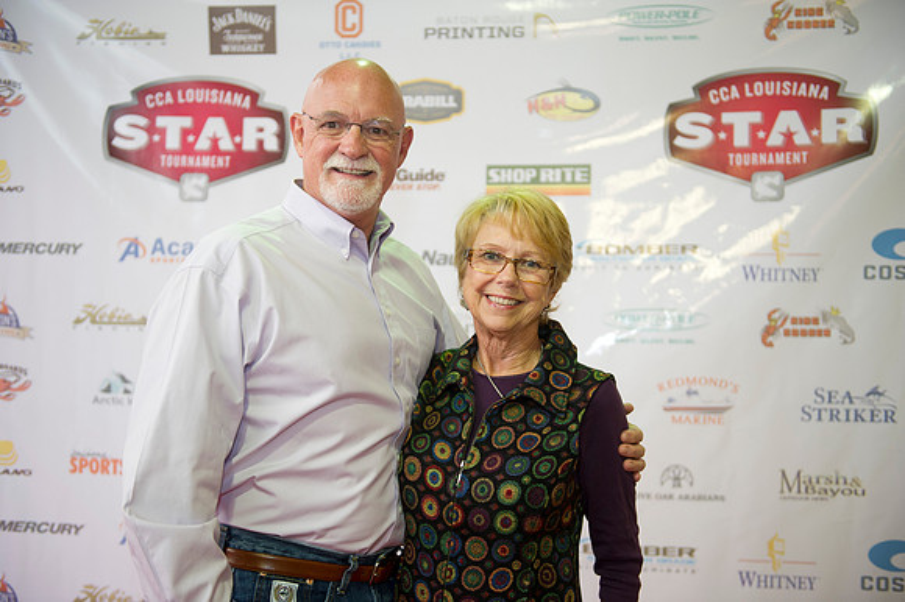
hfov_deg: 44.5
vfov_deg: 30.5
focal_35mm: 44
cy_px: 301
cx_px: 452
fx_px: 1105
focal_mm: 44
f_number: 2.8
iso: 1000
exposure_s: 1/80
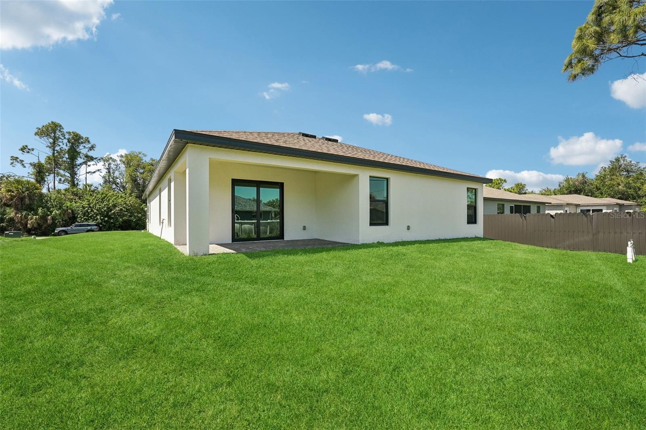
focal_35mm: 16
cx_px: 323
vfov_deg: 73.7
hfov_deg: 96.7
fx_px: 287
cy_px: 215
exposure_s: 1/800
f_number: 8
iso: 400
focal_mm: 16
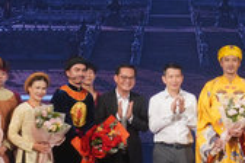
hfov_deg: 11.4
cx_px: 220
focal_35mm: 179
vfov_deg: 7.7
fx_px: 1215
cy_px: 17
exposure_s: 1/50
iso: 500
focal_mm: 37
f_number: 8
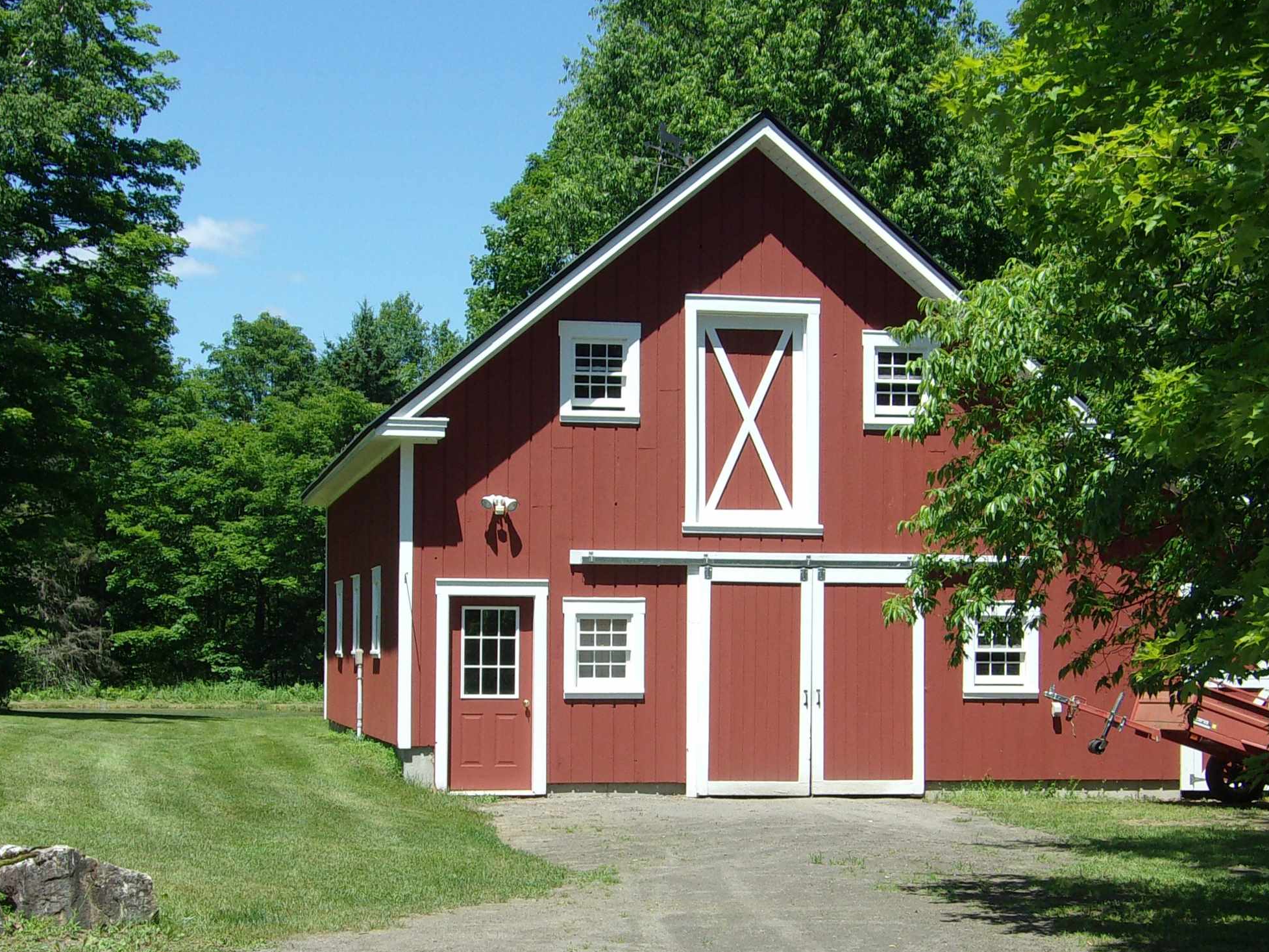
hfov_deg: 29.4
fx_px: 2419
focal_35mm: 66
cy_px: 598
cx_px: 661
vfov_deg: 22.2
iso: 80
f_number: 13.1
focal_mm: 7.6
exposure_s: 1/50
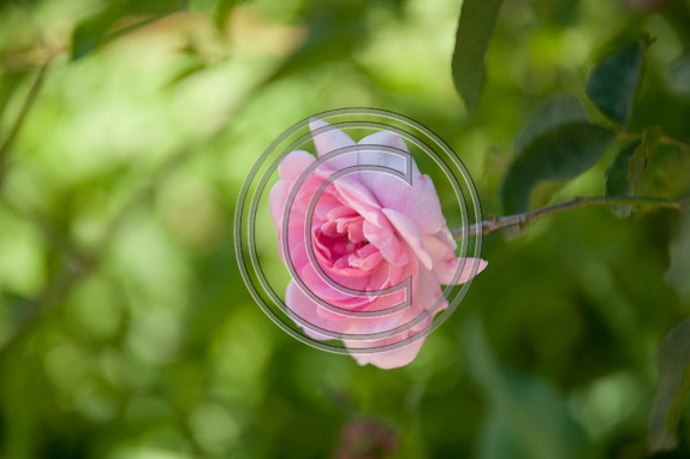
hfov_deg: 10.1
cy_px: 230
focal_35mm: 205
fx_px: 3917
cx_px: 346
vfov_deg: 6.7
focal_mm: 135
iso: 200
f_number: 5.6
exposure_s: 1/50
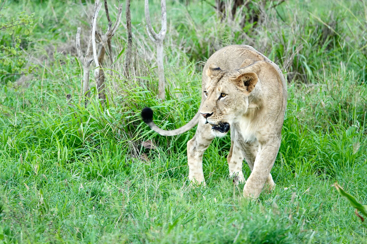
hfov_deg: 4.1
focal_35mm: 500
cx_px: 184
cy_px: 122
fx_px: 5097
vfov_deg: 2.7
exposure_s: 1/250
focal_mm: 183.43
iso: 400
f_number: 4
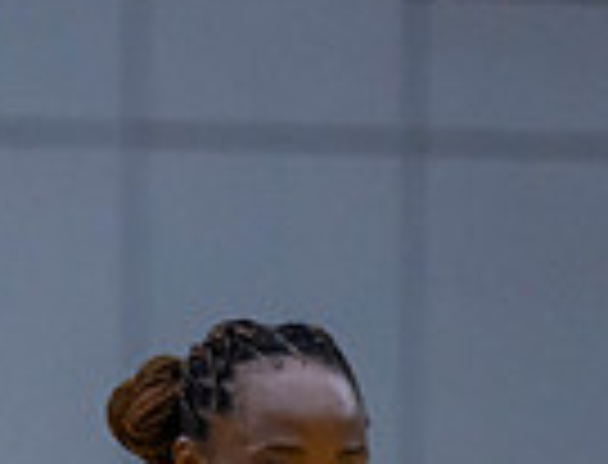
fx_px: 20643
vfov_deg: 1.3
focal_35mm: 1168
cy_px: 1140
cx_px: -773
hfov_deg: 1.7
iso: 4000
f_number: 3.2
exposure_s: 1/1000
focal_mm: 200
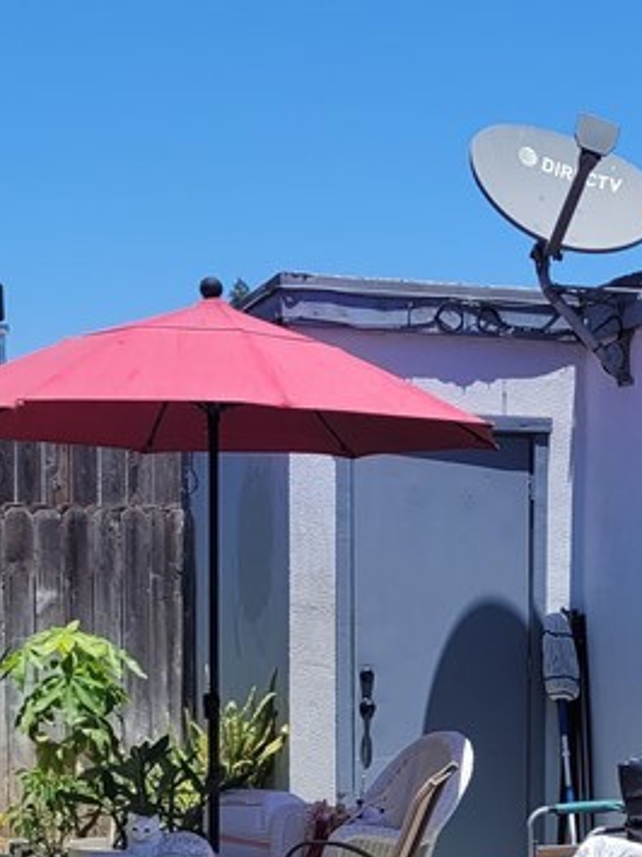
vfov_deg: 25.3
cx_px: 516
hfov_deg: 19.4
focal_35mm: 75
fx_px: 1856
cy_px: 760
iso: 40
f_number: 1.8
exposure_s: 1/2450
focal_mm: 5.4
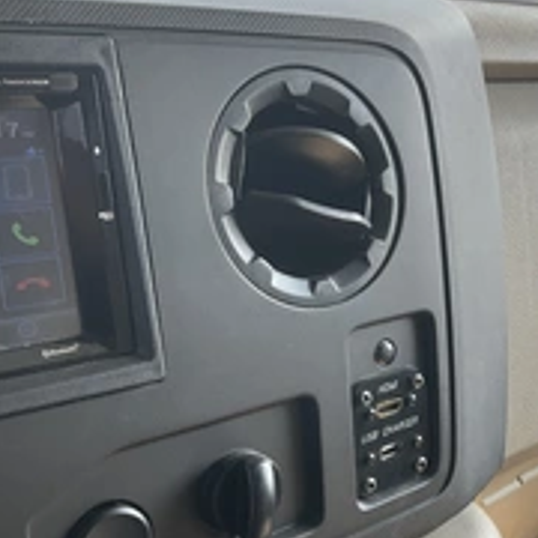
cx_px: 535
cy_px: 347
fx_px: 1002
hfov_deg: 28.3
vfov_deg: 29.9
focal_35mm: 57
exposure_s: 1/125
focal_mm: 3
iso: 16
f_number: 1.8
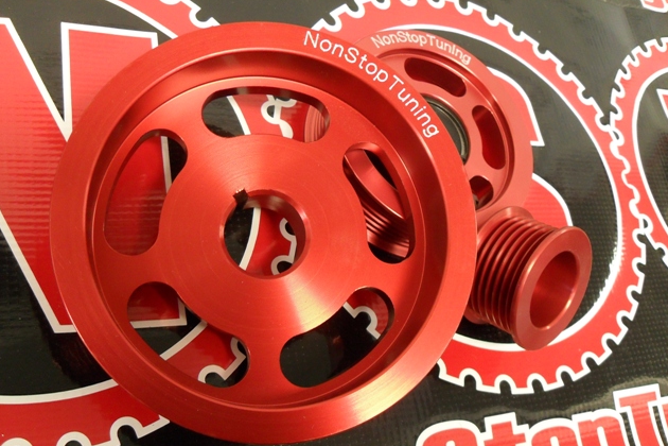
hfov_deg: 51.9
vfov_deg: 35.9
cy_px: 252
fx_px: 687
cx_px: 331
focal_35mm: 37
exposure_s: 1/8
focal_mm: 6.2
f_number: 2.8
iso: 200
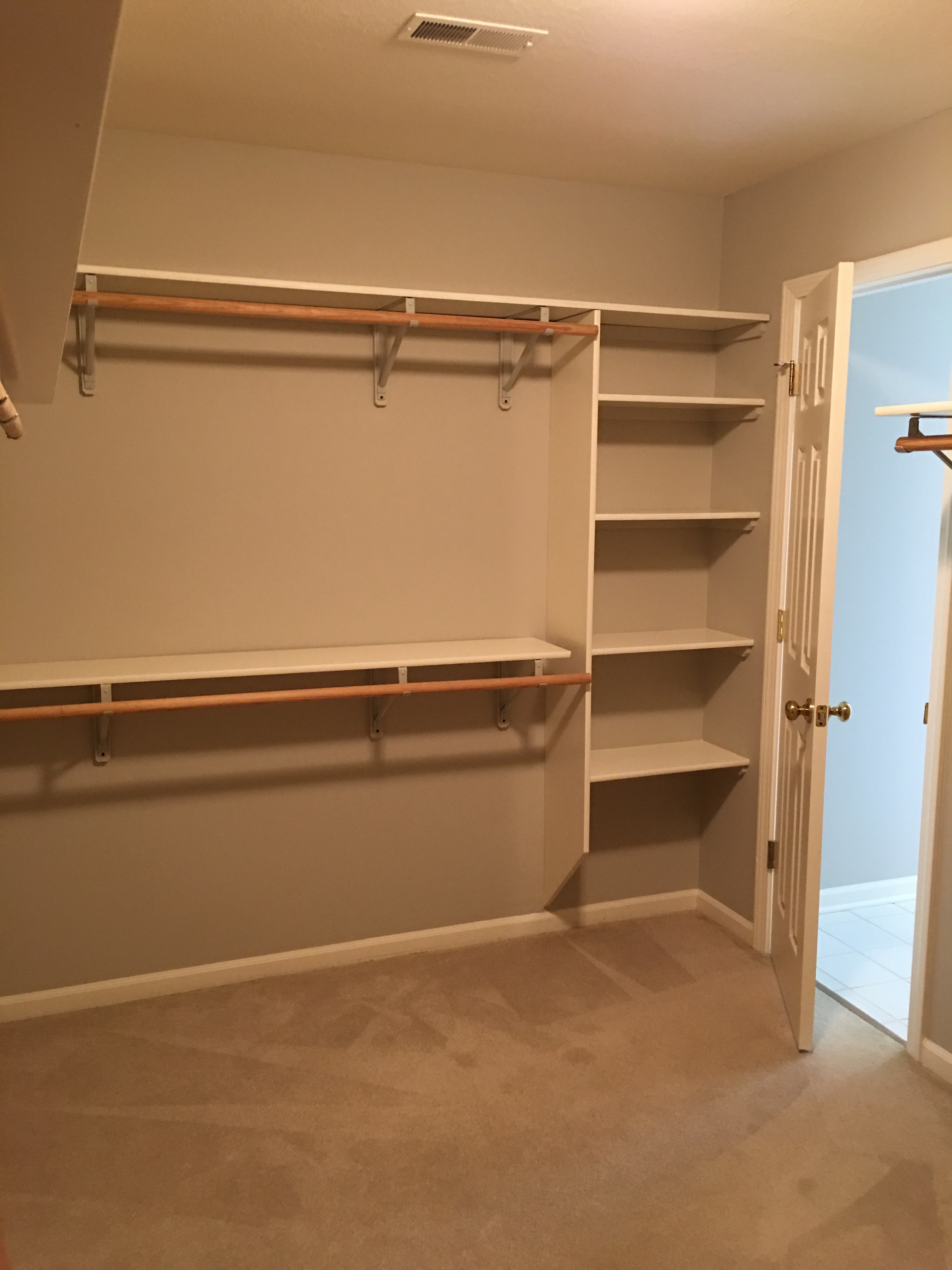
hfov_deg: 48.2
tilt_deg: -7.4
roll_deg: +0.0
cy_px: 635
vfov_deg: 61.7
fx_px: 1063
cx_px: 476
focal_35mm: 29
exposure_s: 1/10
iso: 80
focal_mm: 4.15
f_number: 2.2
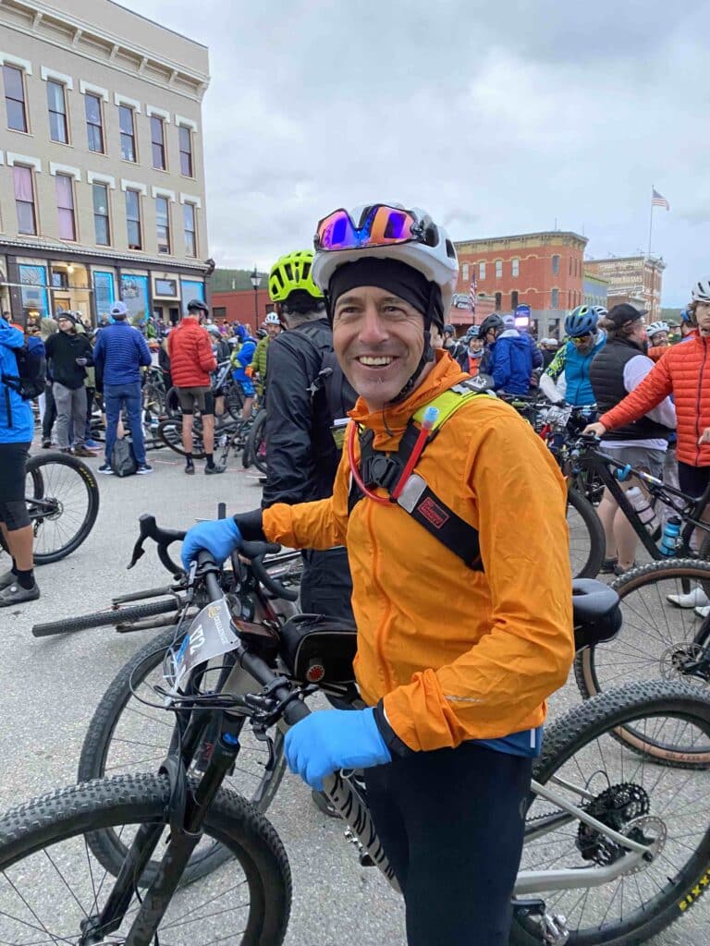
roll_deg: +1.3
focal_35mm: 26
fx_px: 711
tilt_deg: -10.3
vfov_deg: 67.3
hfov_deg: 53.1
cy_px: 473
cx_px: 355
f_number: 1.8
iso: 400
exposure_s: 1/60
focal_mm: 4.25
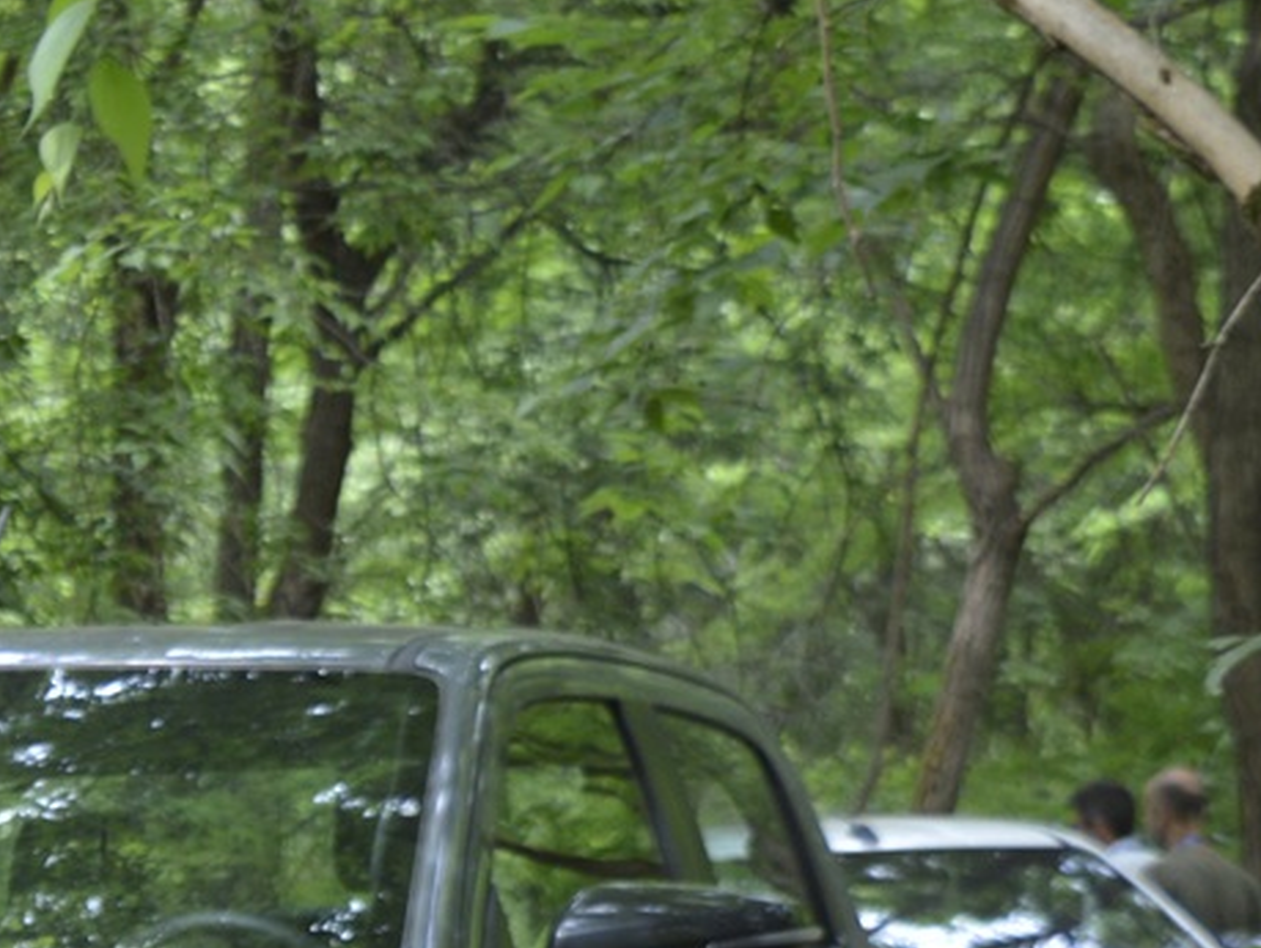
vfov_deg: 10.5
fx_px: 4979
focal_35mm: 137
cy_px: 1363
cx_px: -324
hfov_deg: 13.9
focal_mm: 29
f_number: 5
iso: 400
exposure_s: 1/100
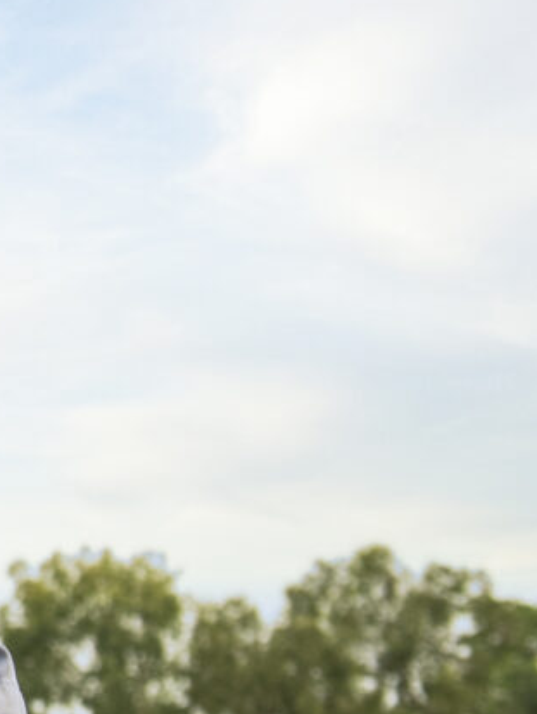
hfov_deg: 5.8
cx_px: -1431
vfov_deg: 8.7
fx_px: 4670
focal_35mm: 226
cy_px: 153
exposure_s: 1/640
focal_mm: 38
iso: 250
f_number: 4.5
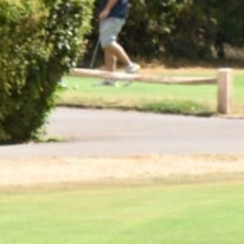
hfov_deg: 2.7
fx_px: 5088
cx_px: 453
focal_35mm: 638
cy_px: -93
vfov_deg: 2.7
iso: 200
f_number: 14
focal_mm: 70
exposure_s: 1/100
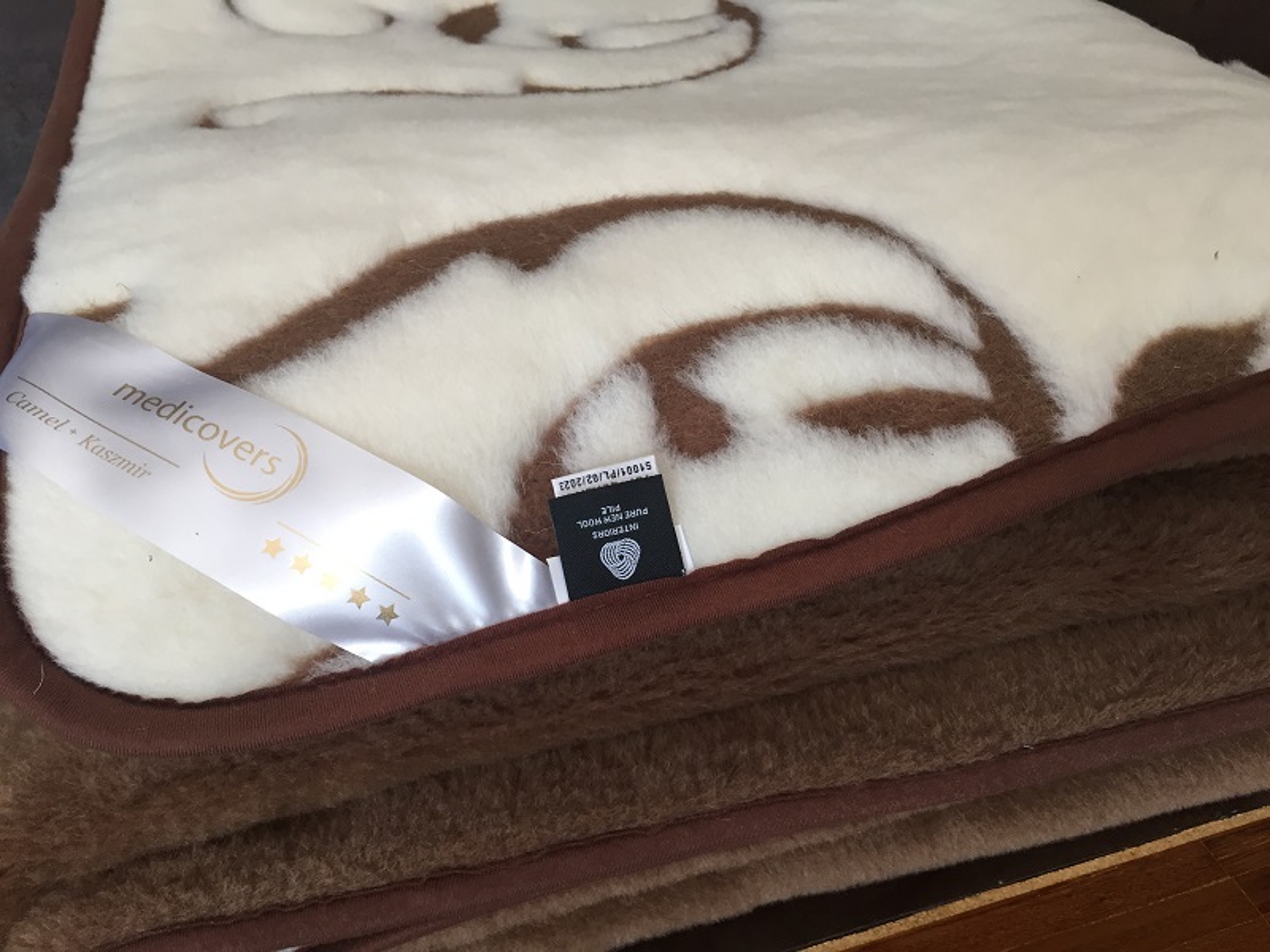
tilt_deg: -36.9
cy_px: 476
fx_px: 1064
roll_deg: +0.7
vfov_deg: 48.2
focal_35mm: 29
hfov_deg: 61.7
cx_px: 635
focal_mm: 4.15
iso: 32
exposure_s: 1/33
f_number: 2.2
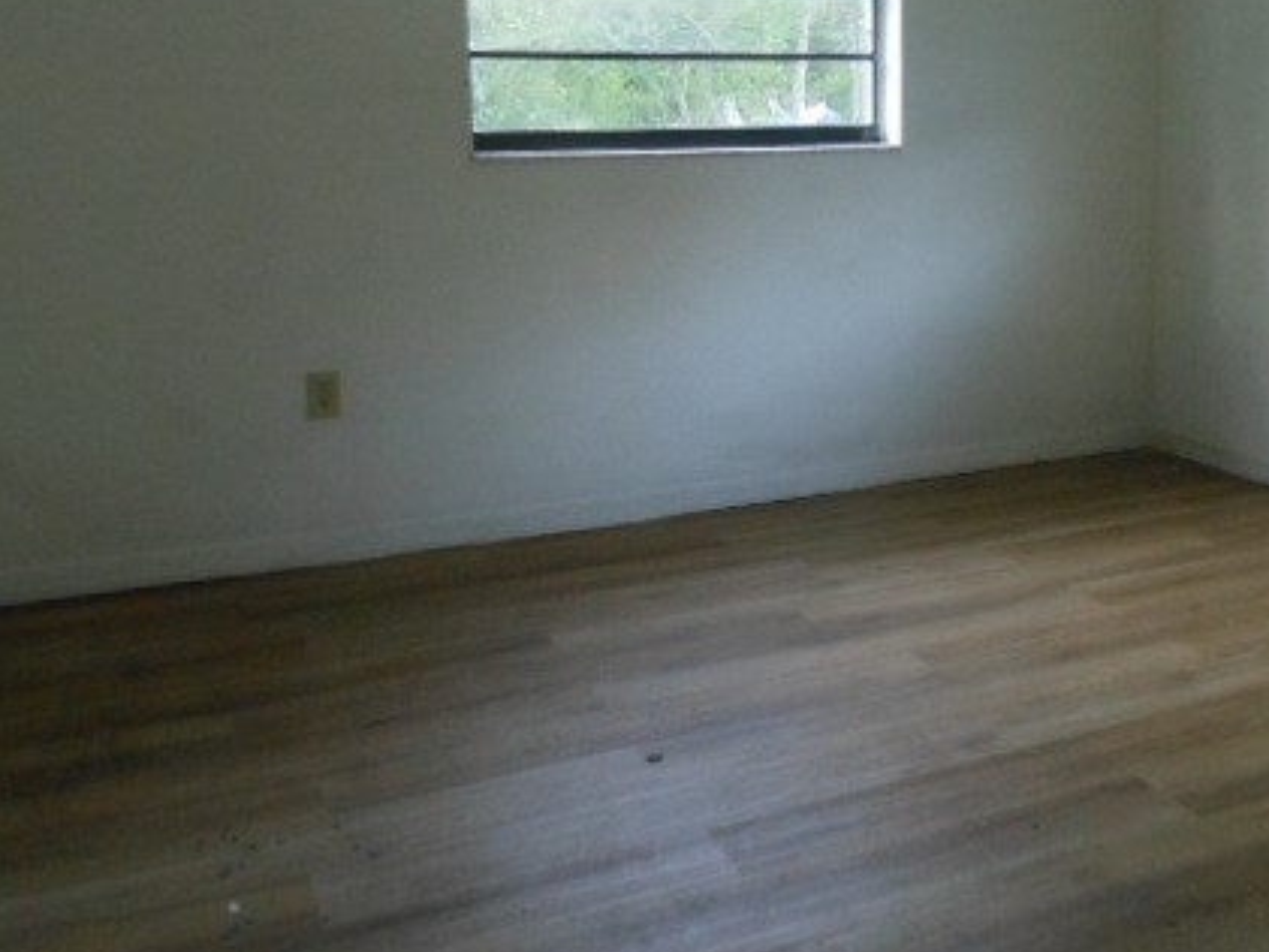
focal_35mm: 38
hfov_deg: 48.4
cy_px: 250
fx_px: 1393
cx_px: 814
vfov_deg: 36.9
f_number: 3.2
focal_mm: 4.5
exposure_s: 1/20
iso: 400
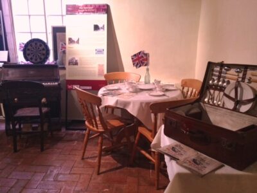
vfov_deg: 48.2
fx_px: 215
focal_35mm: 29
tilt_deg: -16.6
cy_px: 96
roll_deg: -1.1
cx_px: 128
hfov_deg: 61.7
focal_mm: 4.15
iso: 160
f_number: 2.2
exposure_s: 1/30
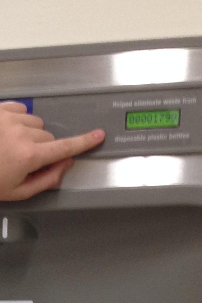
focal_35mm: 135
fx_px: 1137
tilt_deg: -16.5
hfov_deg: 9.5
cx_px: -202
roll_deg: +1.1
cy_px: 504
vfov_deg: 13.9
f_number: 2.4
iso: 80
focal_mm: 4.12
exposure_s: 1/20
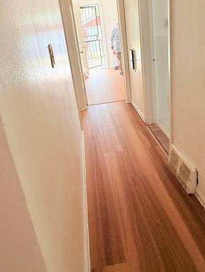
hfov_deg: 54.9
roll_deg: +7.3
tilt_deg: -16.8
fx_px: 197
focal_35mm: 25
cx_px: 98
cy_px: 89
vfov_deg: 67.3
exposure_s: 1/99
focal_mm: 2.22
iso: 200
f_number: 2.2
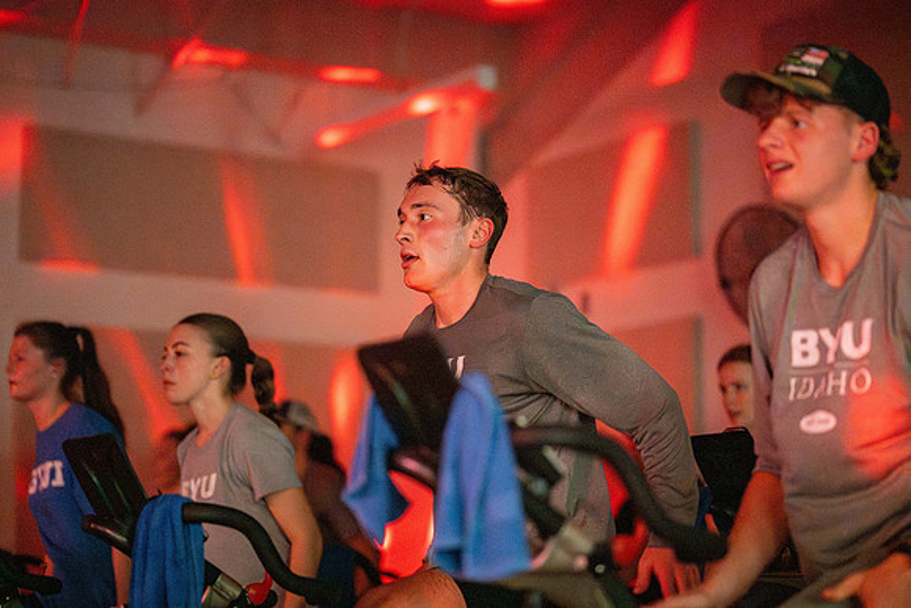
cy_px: 304
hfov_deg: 23.9
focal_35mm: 85
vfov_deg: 16.1
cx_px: 456
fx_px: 2151
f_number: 1.8
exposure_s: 1/250
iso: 8000
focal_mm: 85
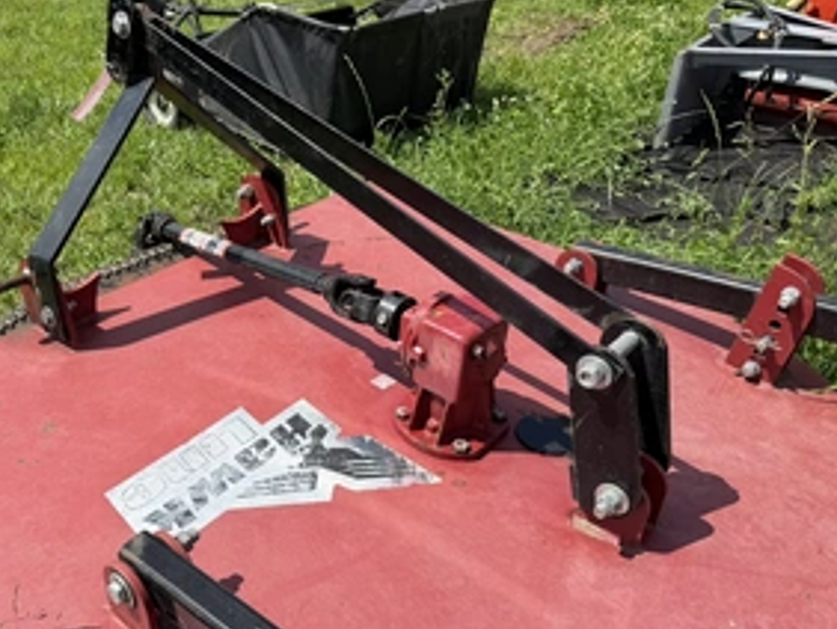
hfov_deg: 53.2
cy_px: 300
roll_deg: +6.8
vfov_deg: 41.8
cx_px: 306
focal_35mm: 34
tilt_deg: -30.1
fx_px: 823
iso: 80
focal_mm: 6.76
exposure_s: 1/3425
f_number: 1.78
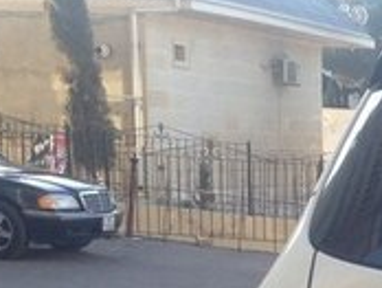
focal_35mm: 125
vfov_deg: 11.4
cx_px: 656
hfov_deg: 14.2
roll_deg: -2.3
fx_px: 1381
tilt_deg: -10.2
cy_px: 428
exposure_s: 1/149
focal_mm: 4.12
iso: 50
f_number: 2.4
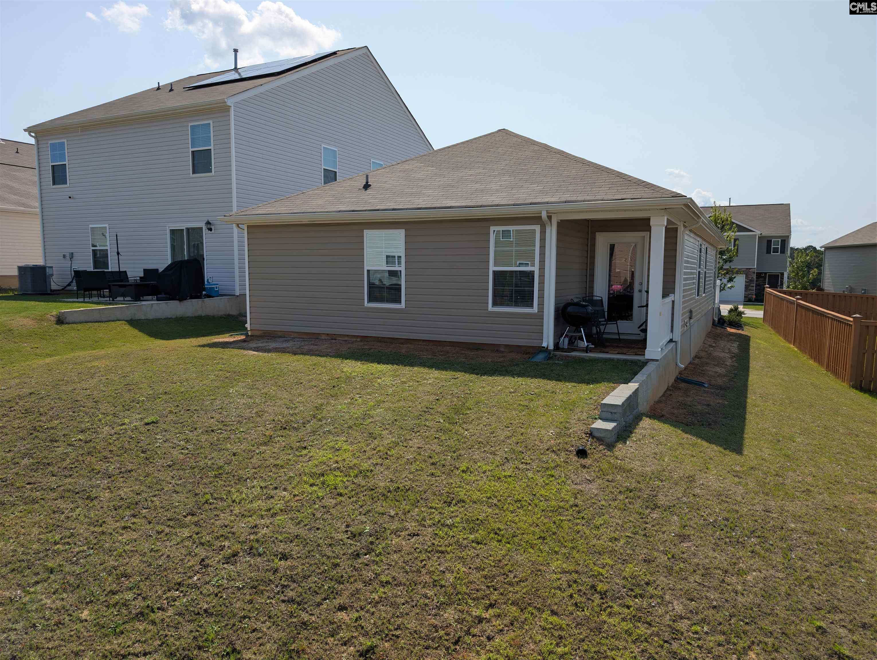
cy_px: 330
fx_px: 609
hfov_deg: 71.5
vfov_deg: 56.9
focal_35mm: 24
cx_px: 438
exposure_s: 1/1686
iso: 22
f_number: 1.68
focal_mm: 6.9
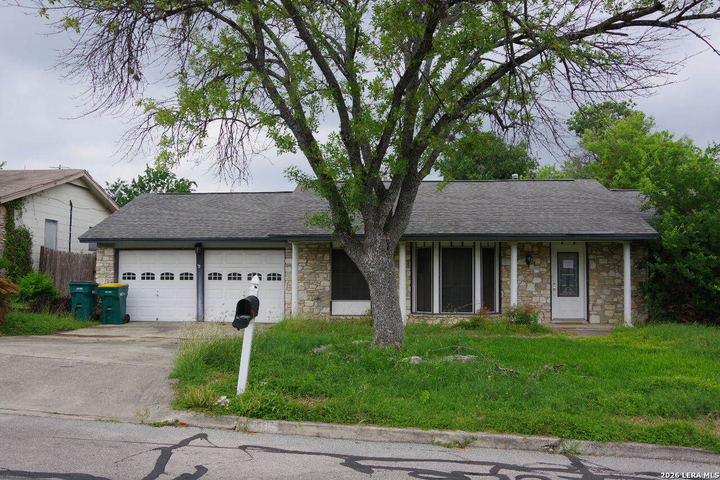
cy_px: 240
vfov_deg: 42.3
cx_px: 360
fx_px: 620
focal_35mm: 31
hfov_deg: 60.3
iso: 200
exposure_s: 1/125
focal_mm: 21
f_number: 8
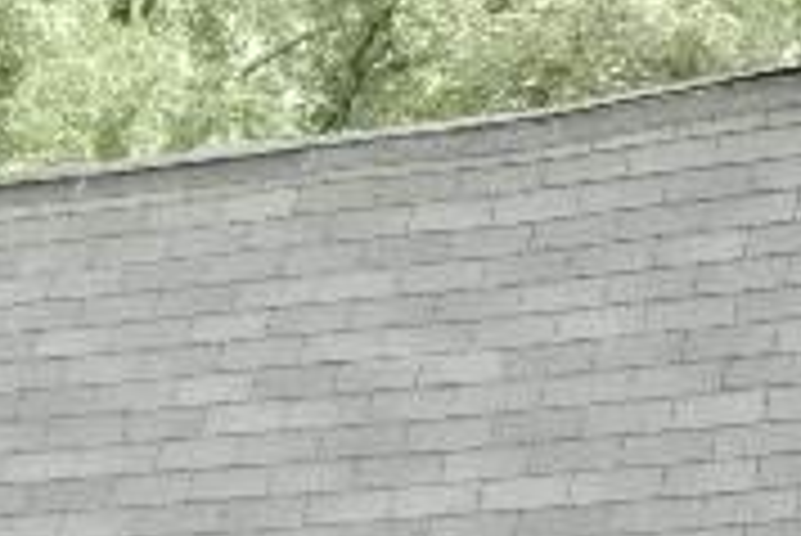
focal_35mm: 142
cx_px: 374
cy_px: 761
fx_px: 3162
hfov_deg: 14.4
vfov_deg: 9.5
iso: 3200
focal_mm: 6.9
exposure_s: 1/2000
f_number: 8
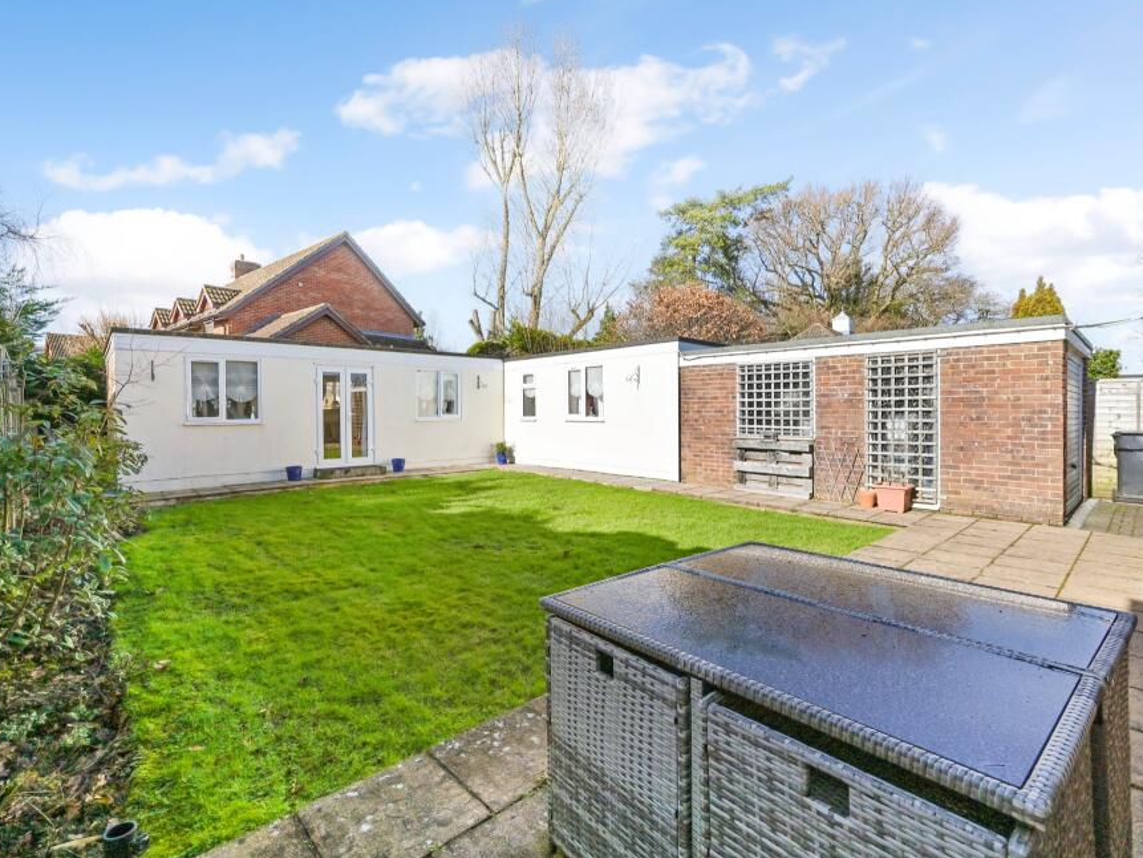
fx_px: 528
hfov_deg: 94.5
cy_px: 422
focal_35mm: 16
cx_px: 554
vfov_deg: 78.1
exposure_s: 1/1250
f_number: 9
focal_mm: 14
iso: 400
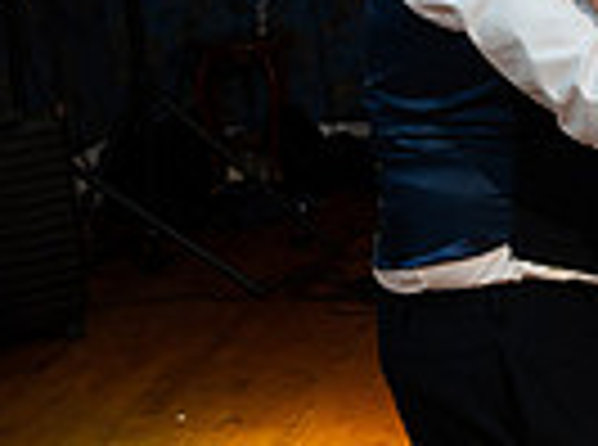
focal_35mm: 101
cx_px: 796
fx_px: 1740
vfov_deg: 14.6
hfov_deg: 18.1
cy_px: 200
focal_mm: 24
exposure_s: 1/160
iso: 1250
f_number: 2.8
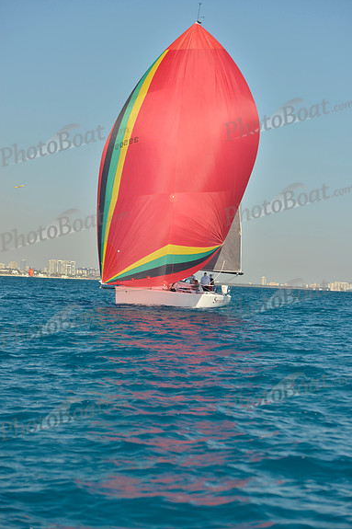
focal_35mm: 103
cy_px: 263
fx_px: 1511
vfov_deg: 19.8
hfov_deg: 13.3
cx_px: 177
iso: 200
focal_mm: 102
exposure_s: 1/640
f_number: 5.6
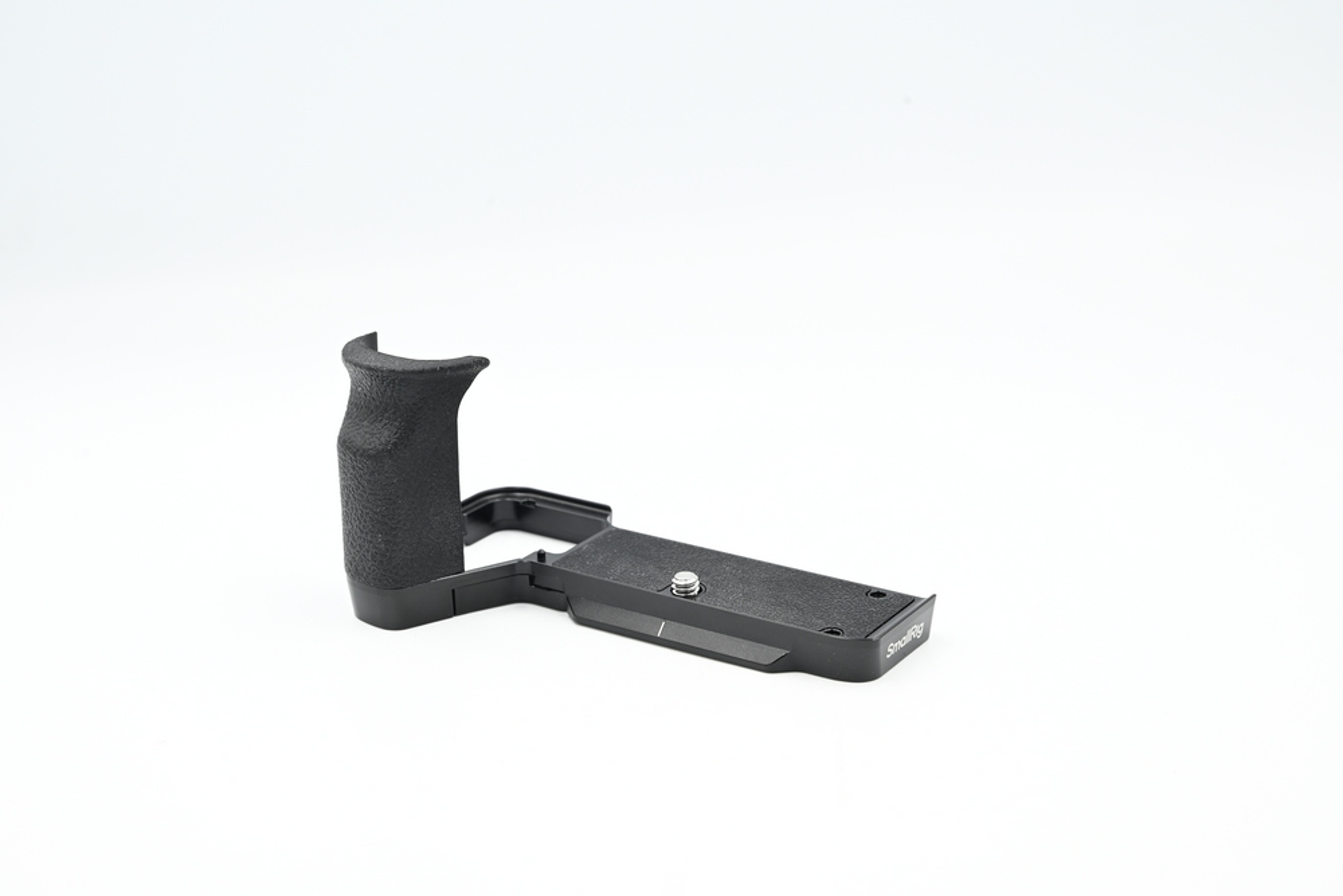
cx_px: 672
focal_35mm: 60
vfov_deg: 22.6
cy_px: 448
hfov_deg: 33.4
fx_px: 2239
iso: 200
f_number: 11
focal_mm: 60
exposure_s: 1/30
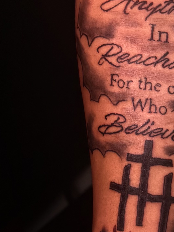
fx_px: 643
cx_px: 162
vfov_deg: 20.4
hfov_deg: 15.2
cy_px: 108
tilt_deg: -22.0
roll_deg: +3.3
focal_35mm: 96
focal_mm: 6.76
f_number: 1.78
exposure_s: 1/31
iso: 800
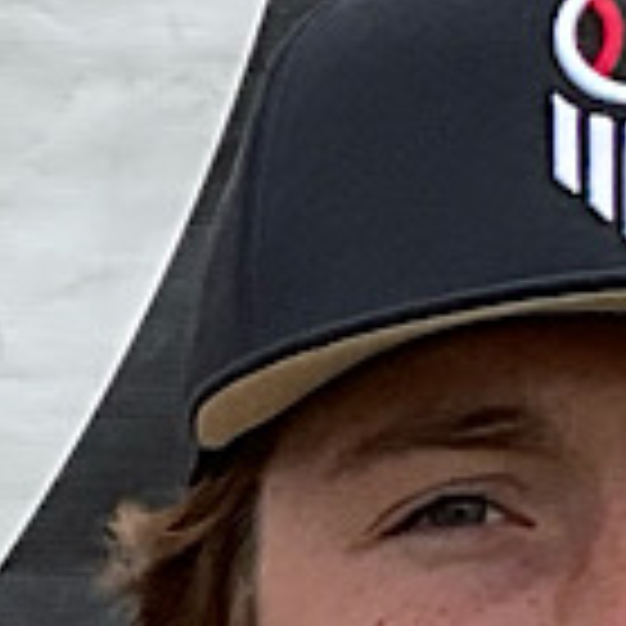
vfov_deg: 21.4
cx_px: 549
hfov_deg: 22.8
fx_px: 1514
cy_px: 793
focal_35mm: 74
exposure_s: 1/372
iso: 16
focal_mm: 3
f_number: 1.8
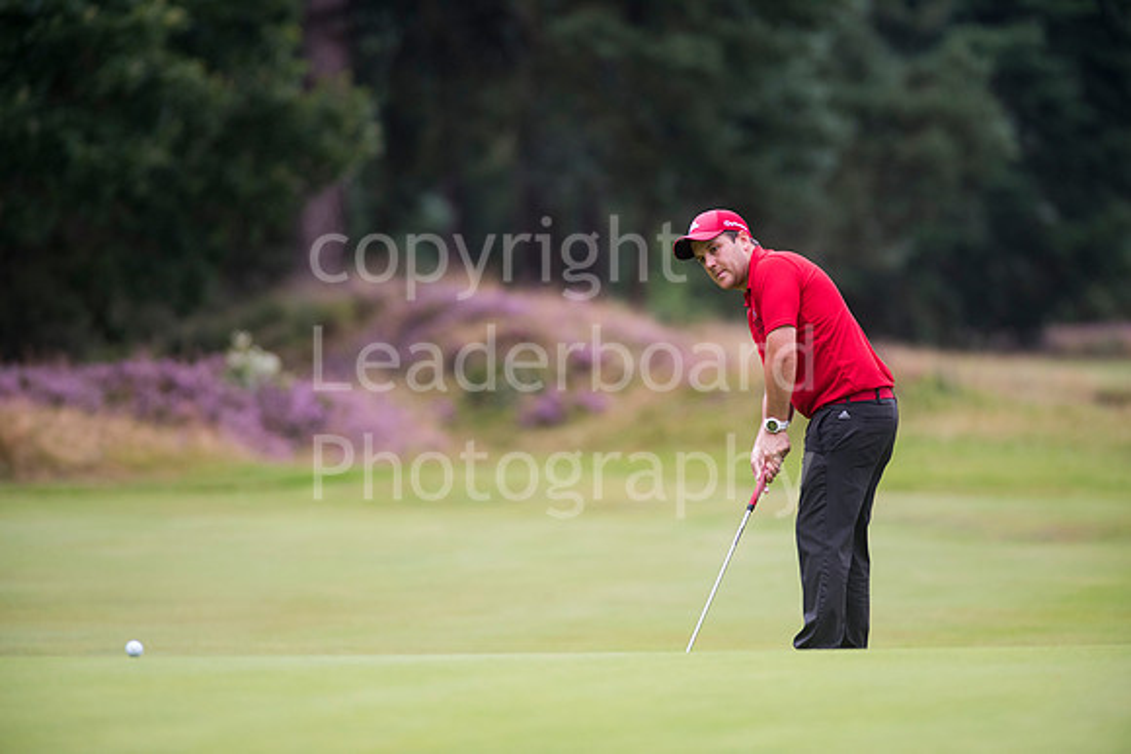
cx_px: 566
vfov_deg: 4.6
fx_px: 9427
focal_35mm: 300
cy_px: 377
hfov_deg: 6.9
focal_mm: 300
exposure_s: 1/2000
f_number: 4
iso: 1250
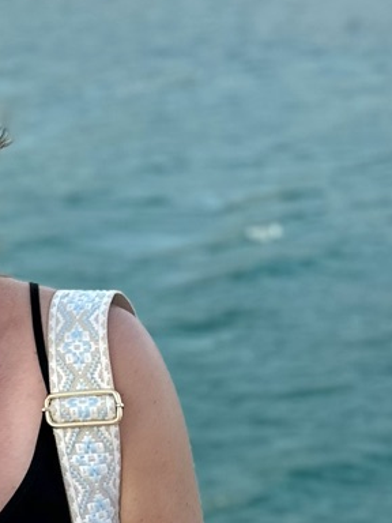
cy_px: 132
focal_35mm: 100
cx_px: -317
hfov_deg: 13.3
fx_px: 1510
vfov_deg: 19.5
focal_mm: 6.86
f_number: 1.78
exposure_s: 1/659
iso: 80
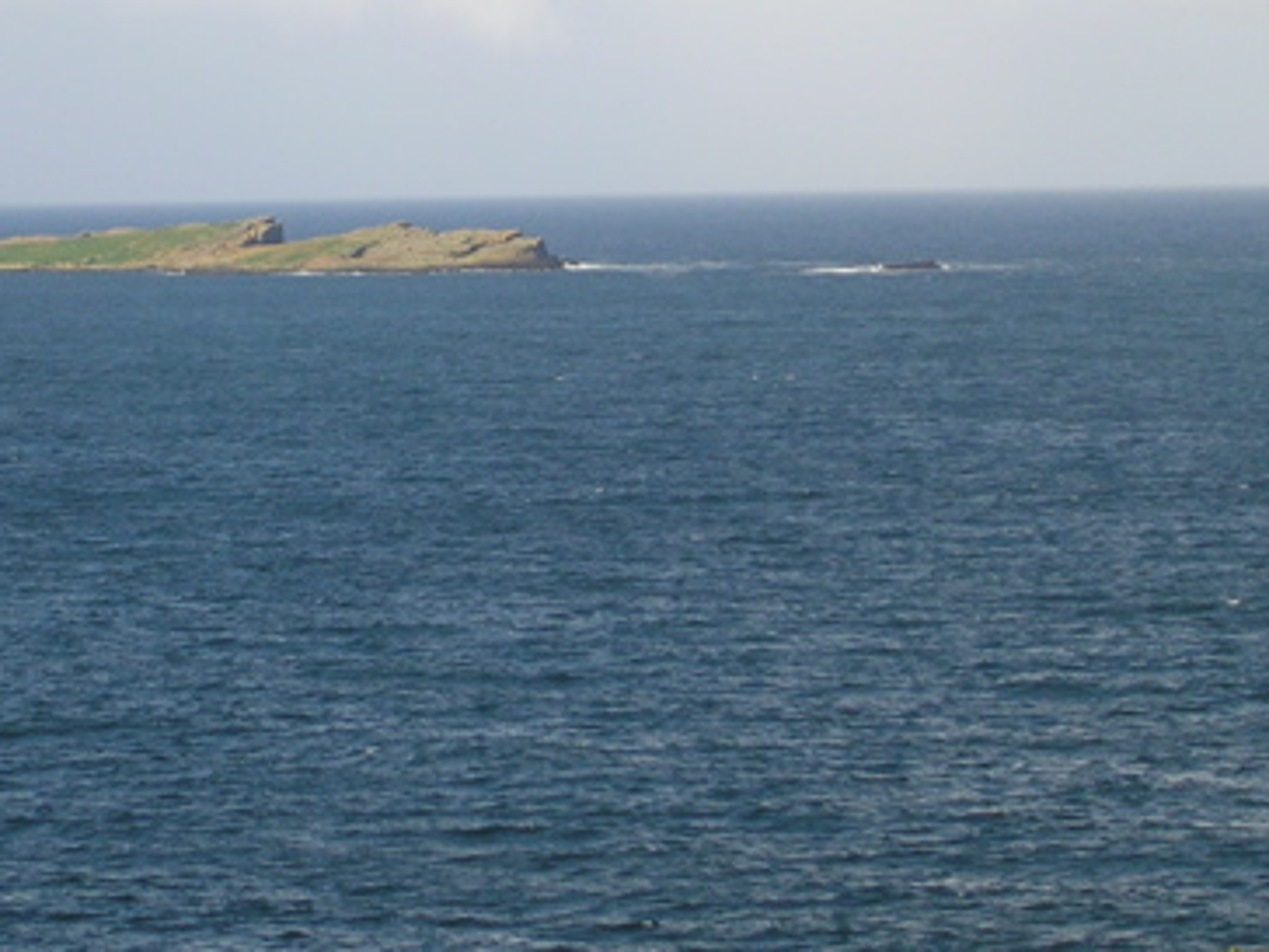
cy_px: 213
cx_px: 261
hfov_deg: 9.8
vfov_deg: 7.3
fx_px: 7405
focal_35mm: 202
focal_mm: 17.4
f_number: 4.9
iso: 50
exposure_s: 1/310
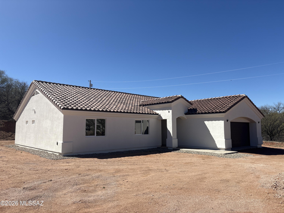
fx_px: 213
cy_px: 106
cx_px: 142
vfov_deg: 53.1
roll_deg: +0.6
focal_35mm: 26
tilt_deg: +6.4
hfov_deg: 67.3
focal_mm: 5.96
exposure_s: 1/4608
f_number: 1.6
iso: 50
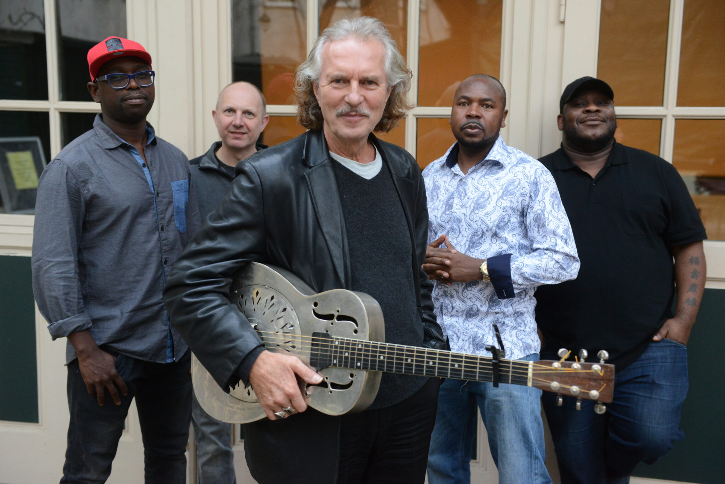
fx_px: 886
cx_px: 362
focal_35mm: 44
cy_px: 242
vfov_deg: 30.5
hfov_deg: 44.5
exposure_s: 1/250
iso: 3200
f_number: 3.5
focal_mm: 44
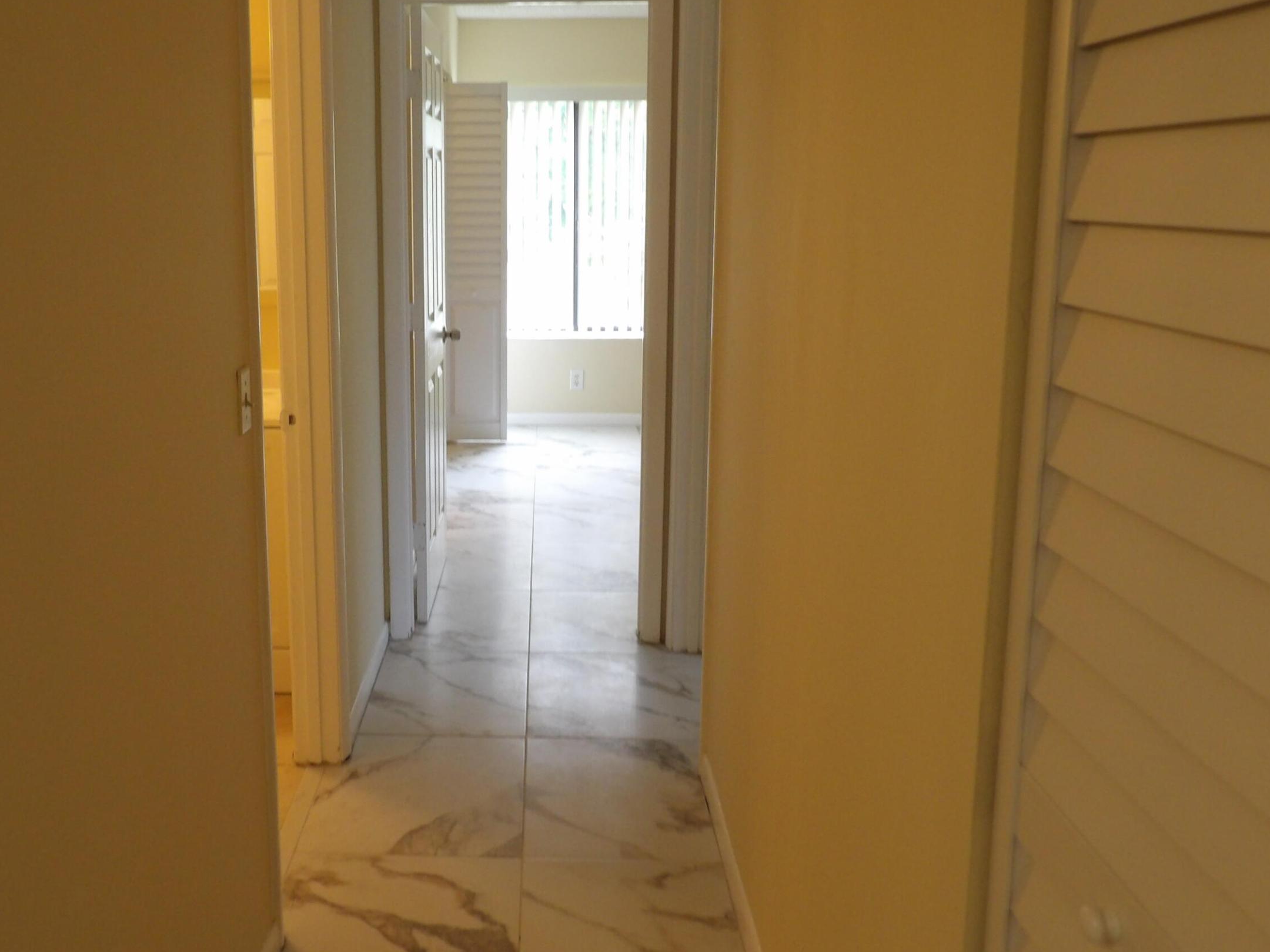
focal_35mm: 32
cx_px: 489
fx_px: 1174
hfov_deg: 56.2
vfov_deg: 44.1
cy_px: 421
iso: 200
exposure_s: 1/31
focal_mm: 4.3
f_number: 3.2
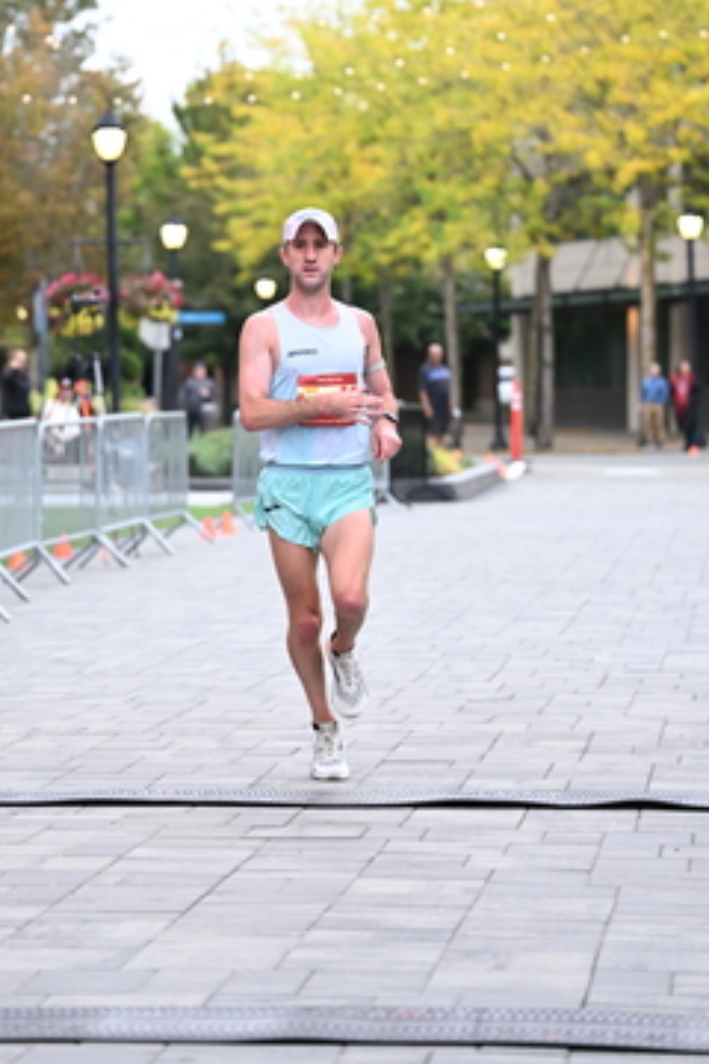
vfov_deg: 15.1
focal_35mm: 136
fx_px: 4017
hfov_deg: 10.1
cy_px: 375
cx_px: 261
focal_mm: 89
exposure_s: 1/640
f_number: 2.8
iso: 1250
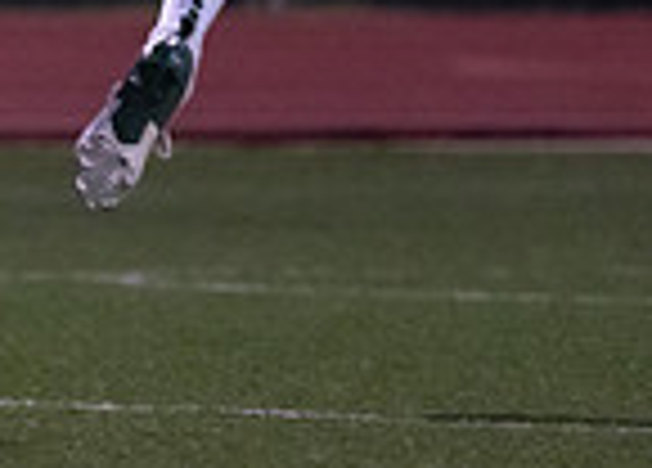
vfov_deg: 1.5
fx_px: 17746
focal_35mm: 957
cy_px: -337
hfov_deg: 2.1
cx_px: -658
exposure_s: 1/1000
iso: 4000
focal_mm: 185
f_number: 2.8
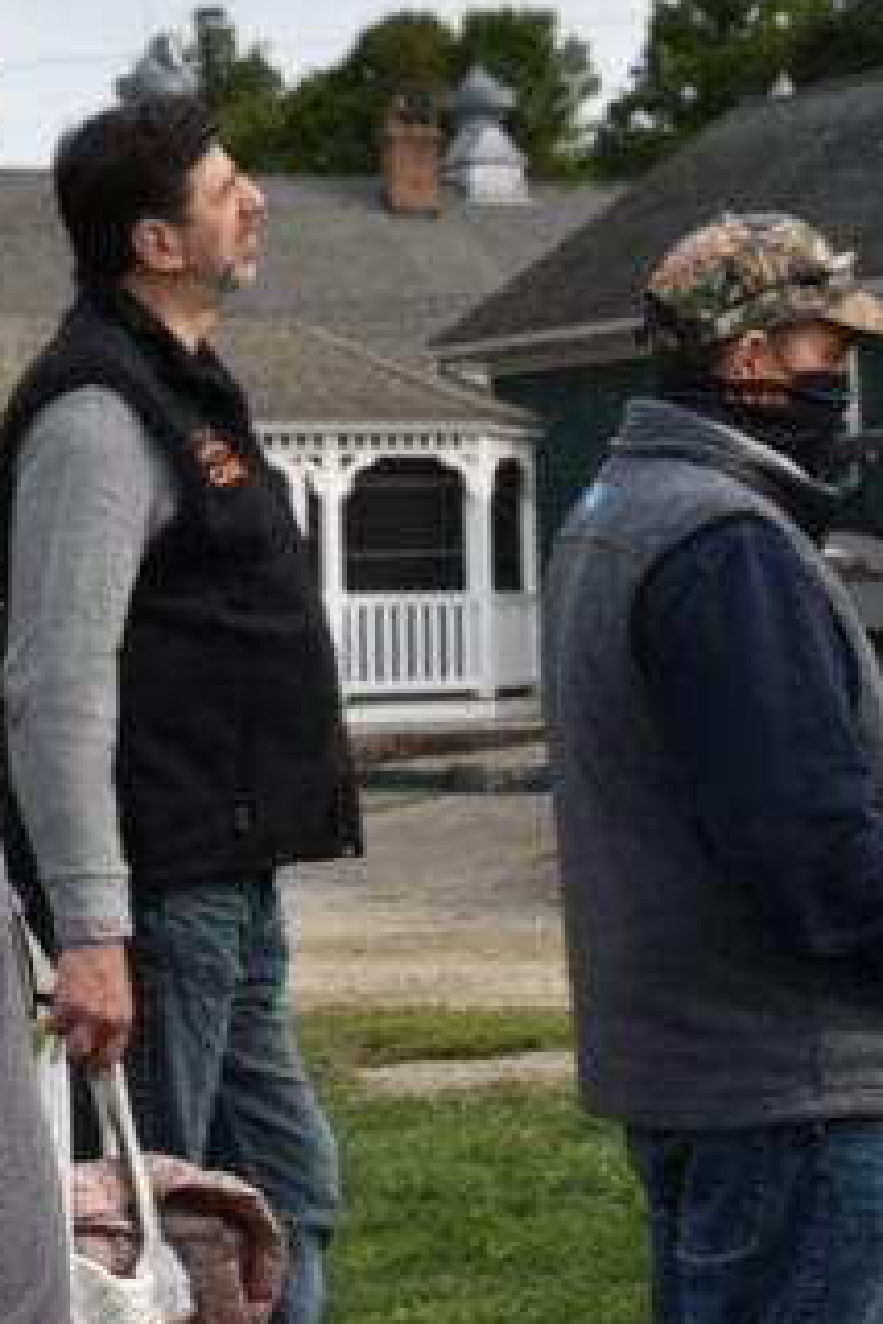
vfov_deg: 16.2
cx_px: 309
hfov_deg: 10.9
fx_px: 4635
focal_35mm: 126
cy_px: 338
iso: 200
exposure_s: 1/320
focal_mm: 30
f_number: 9
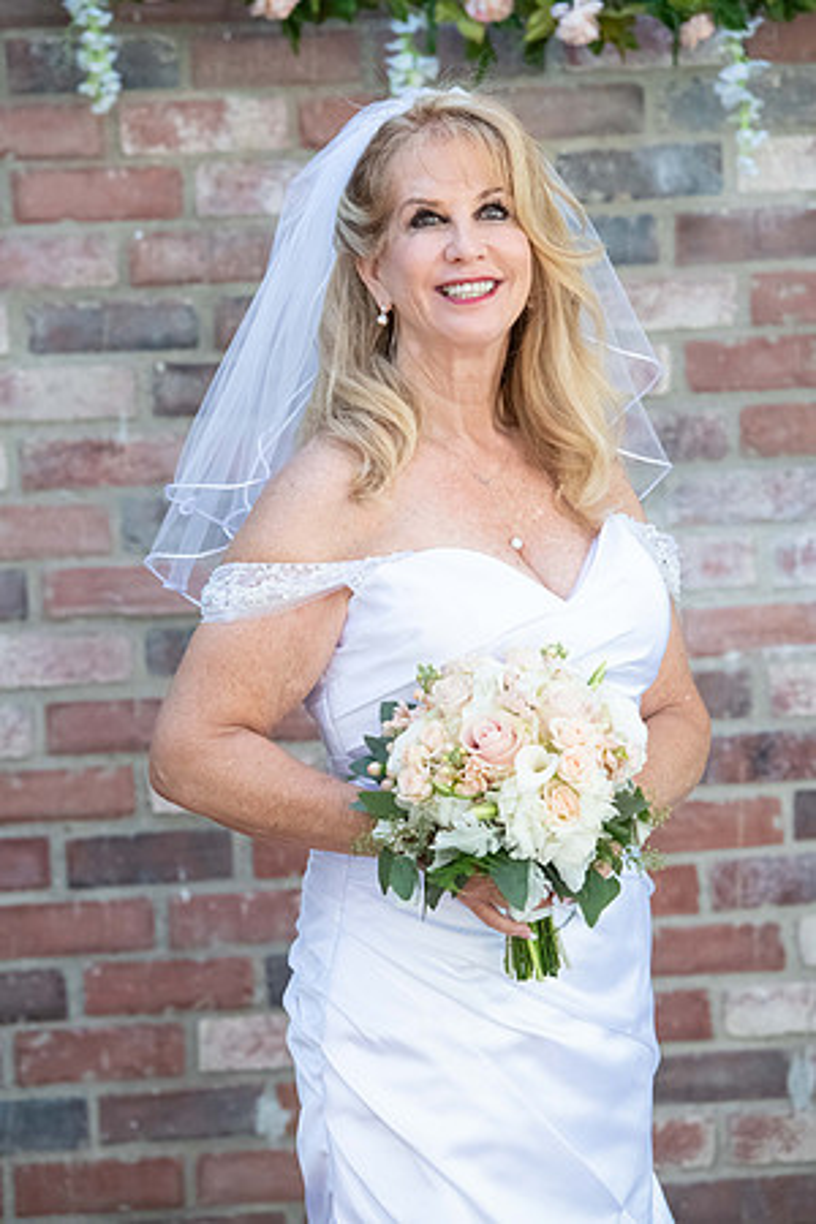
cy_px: 612
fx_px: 5100
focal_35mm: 150
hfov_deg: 9.1
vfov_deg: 13.7
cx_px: 408
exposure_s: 1/1000
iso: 1250
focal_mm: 150
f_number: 5
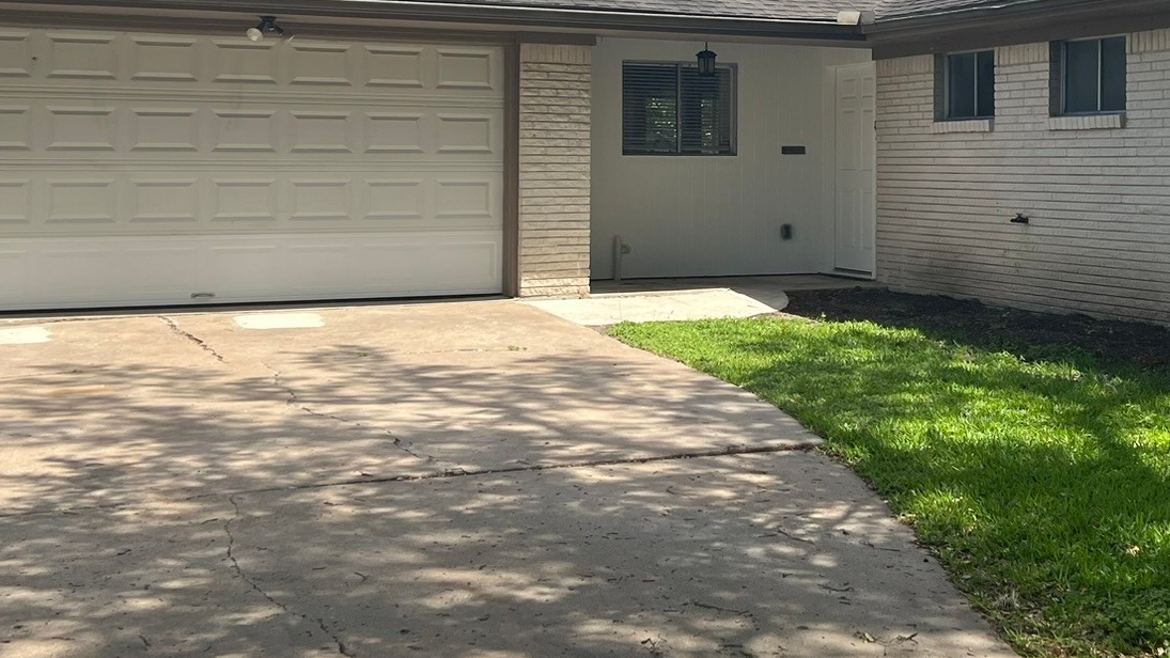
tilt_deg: +0.5
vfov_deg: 22.4
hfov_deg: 38.9
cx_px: 729
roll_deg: +0.1
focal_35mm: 53
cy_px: 161
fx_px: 1644
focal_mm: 5.7
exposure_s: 1/3831
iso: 50
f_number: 1.5
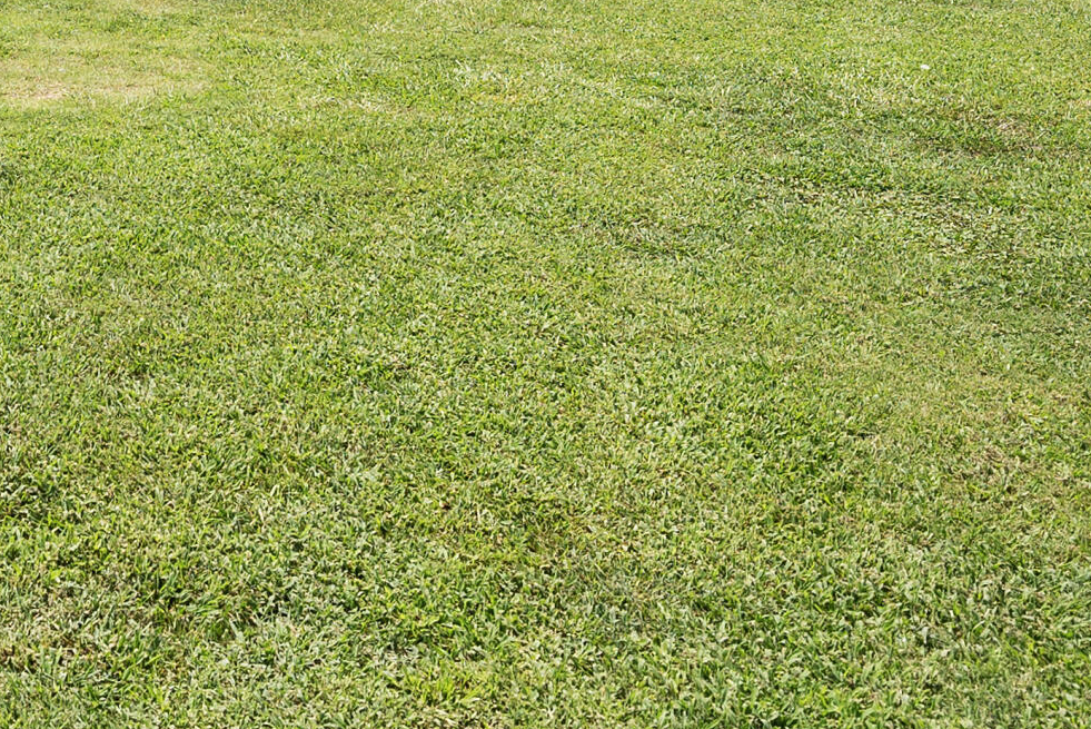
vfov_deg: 23.0
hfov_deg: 31.5
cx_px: -241
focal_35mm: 52
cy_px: -234
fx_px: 1577
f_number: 7.1
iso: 80
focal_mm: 17
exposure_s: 1/400
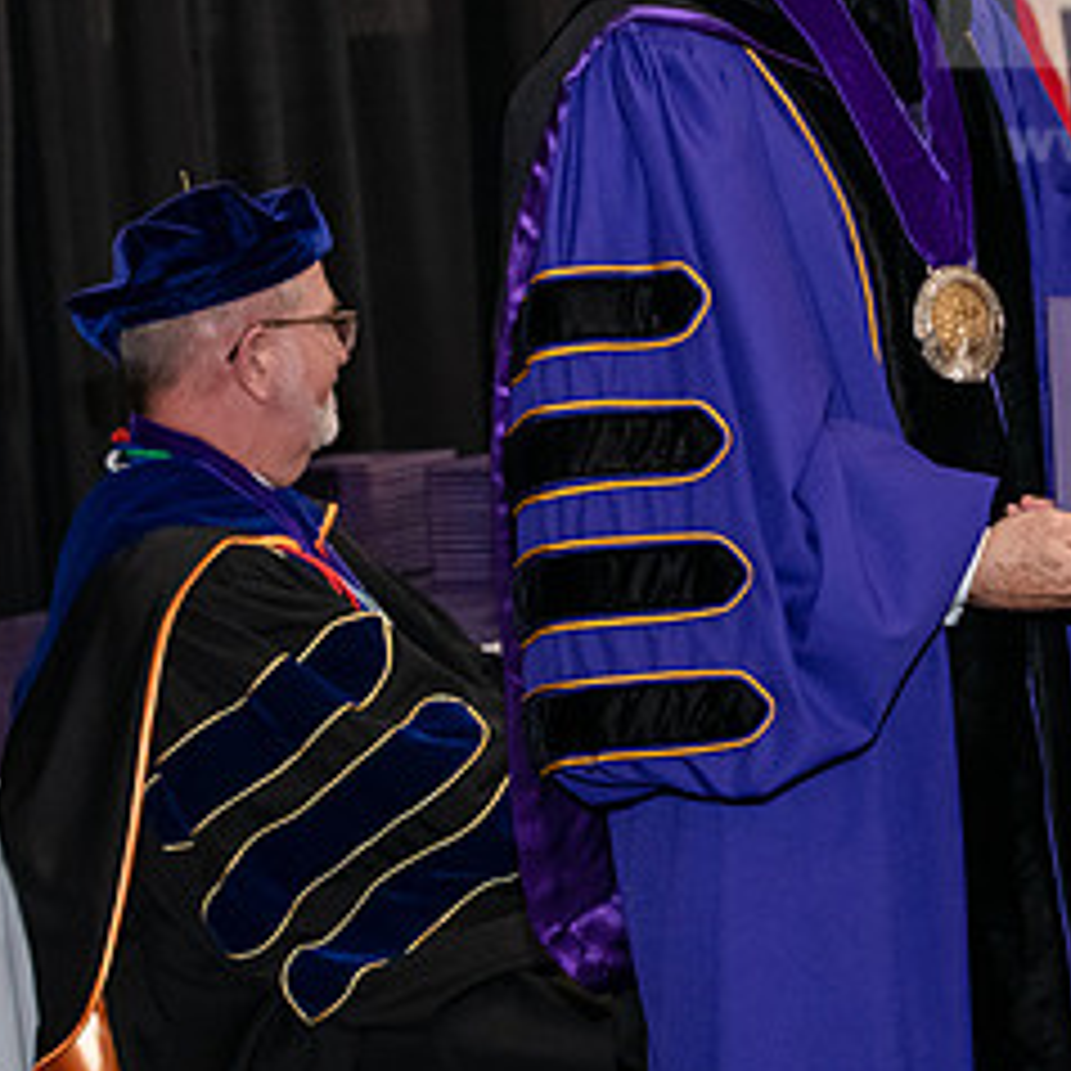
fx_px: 5076
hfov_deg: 12.0
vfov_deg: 12.0
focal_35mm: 145
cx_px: 801
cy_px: 236
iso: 2500
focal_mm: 70
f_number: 5
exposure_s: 1/200
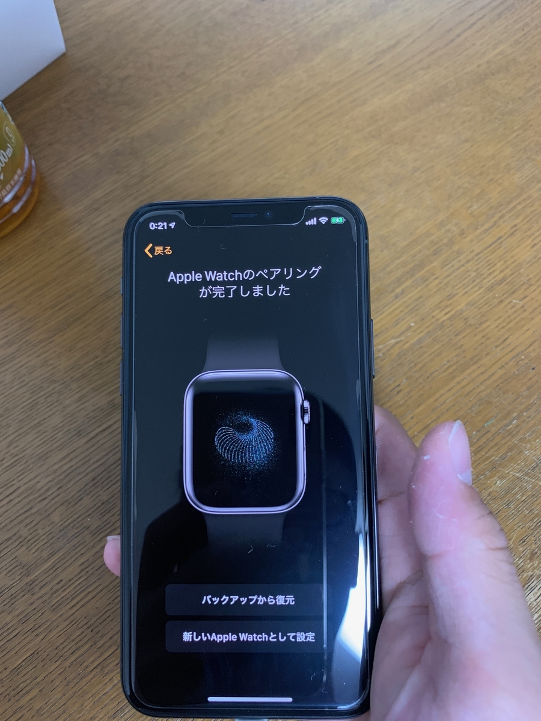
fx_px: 542
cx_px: 270
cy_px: 360
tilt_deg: -64.5
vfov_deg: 67.3
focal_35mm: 26
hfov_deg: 53.1
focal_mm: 4.25
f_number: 1.8
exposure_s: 1/30
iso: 500
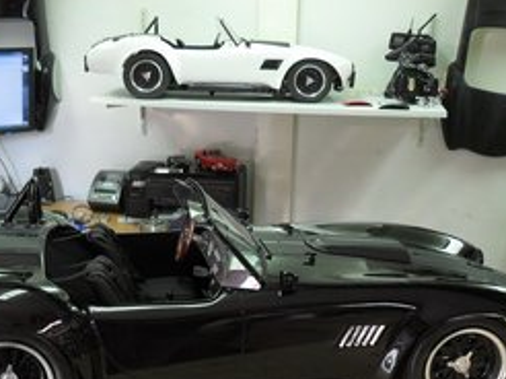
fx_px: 832
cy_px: 303
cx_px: 185
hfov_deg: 33.6
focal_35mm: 57
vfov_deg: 25.2
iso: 120
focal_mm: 6.2
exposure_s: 1/30
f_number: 2.8
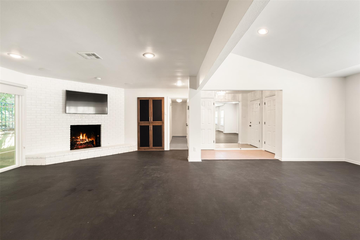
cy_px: 120
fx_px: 160
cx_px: 180
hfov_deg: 96.7
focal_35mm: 16
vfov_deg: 73.7
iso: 800
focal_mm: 16
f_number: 9
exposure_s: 1/1.25
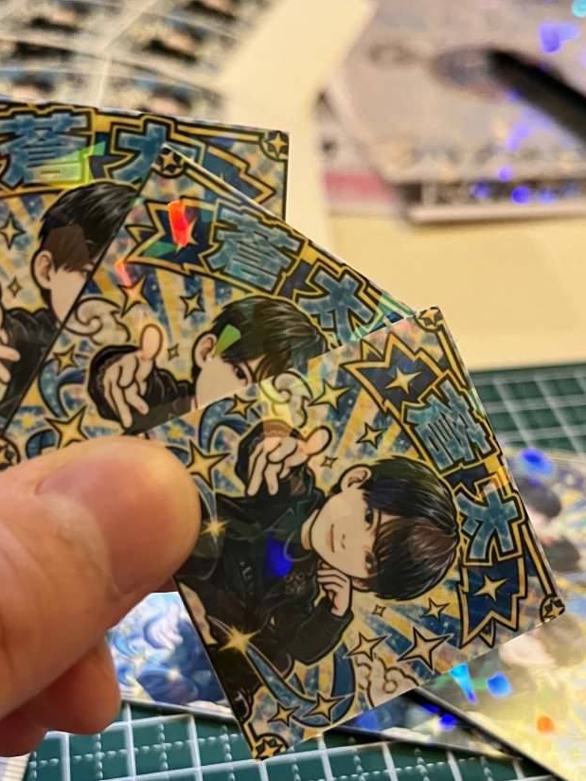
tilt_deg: -44.7
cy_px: 511
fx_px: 948
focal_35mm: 42
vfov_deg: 44.2
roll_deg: -2.8
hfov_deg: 34.4
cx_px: 290
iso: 400
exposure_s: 1/33
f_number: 1.6
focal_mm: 5.1
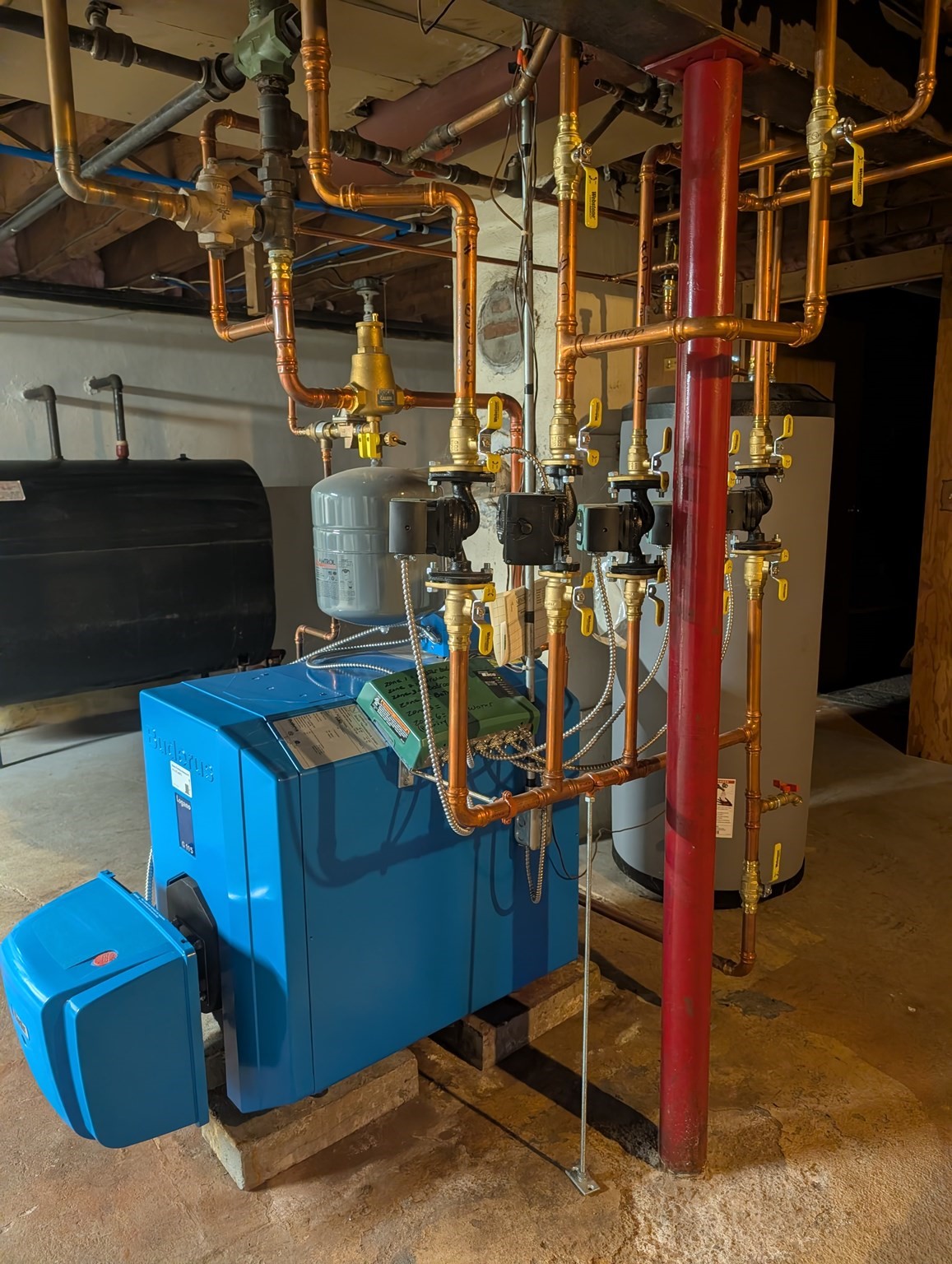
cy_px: 632
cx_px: 476
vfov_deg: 71.5
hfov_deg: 56.9
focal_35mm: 24
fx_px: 878
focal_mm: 6.9
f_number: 1.68
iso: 278
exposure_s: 1/60
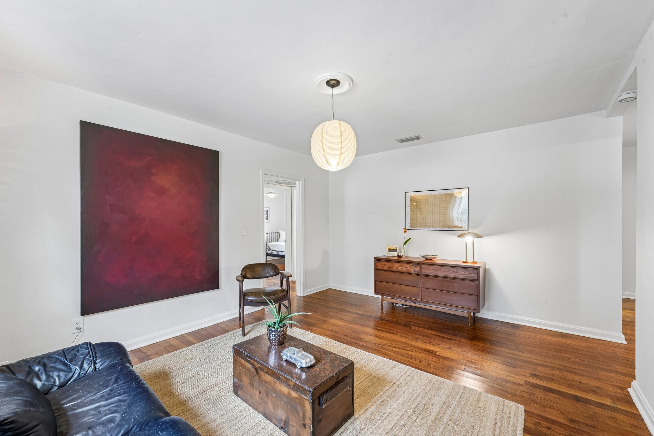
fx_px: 254
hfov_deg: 104.3
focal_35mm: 14
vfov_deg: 81.2
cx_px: 327
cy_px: 218
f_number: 11
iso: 400
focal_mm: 14
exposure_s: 1/3.33
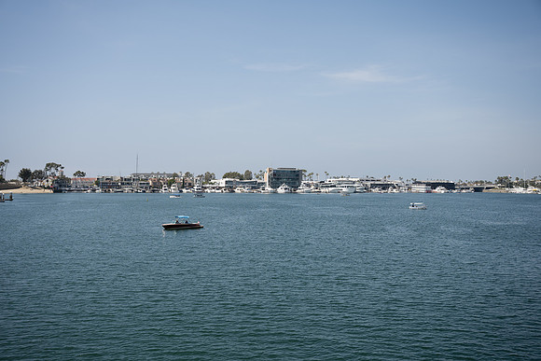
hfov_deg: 53.1
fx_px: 541
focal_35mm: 36
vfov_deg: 36.9
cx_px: 270
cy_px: 180
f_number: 4
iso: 50
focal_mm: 36
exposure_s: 1/800
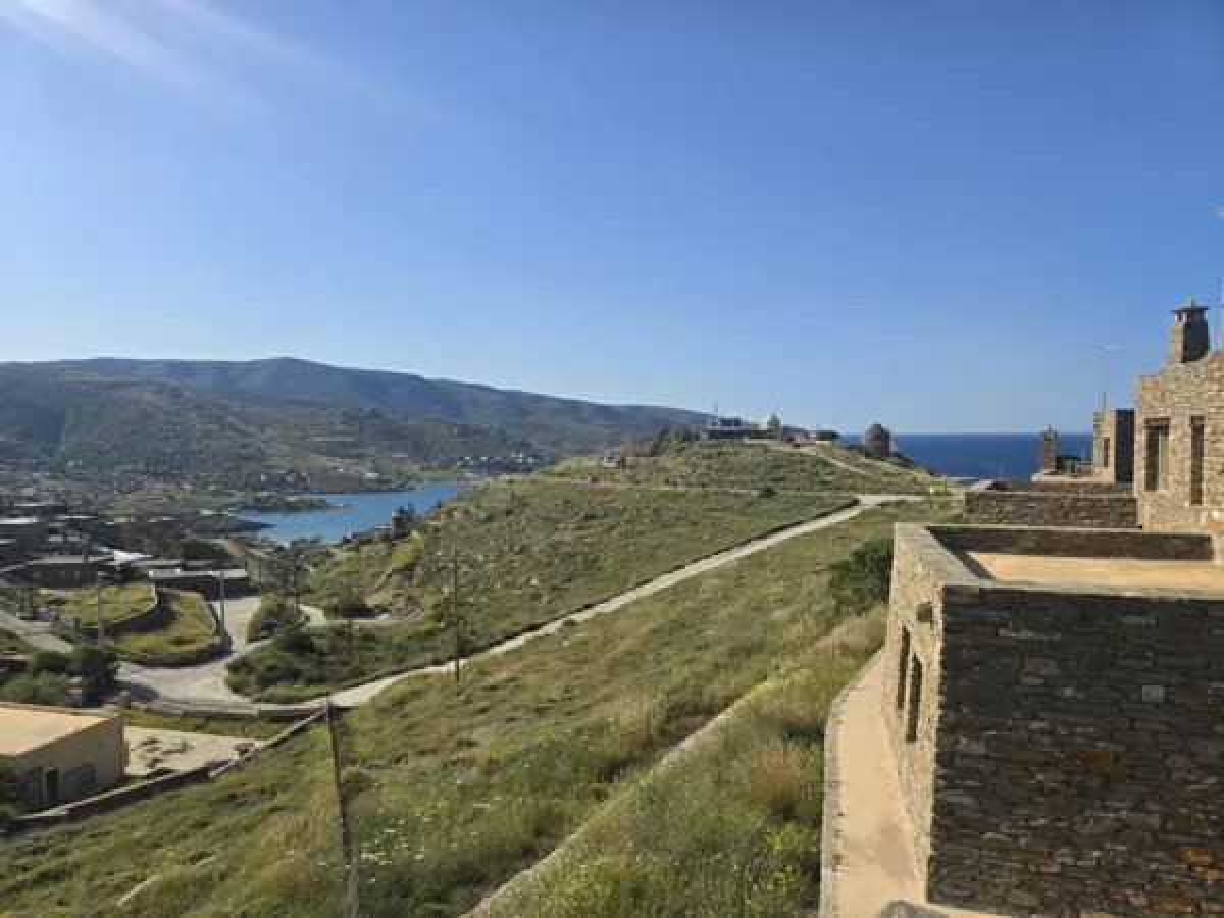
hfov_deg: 73.9
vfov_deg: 58.9
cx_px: 612
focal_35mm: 23
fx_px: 813
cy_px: 459
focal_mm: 6.3
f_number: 1.7
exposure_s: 1/1176
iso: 12
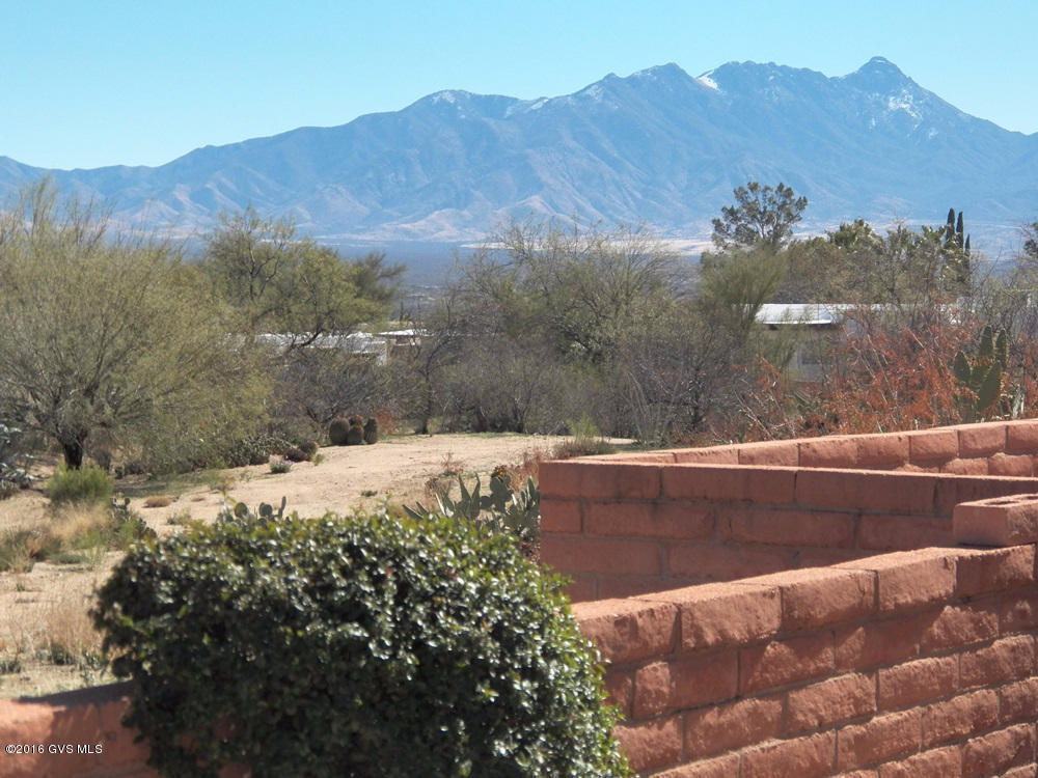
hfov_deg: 19.4
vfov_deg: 14.6
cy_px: 389
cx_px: 519
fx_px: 3029
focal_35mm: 101
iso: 125
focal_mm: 17.1
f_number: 4
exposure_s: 1/1250
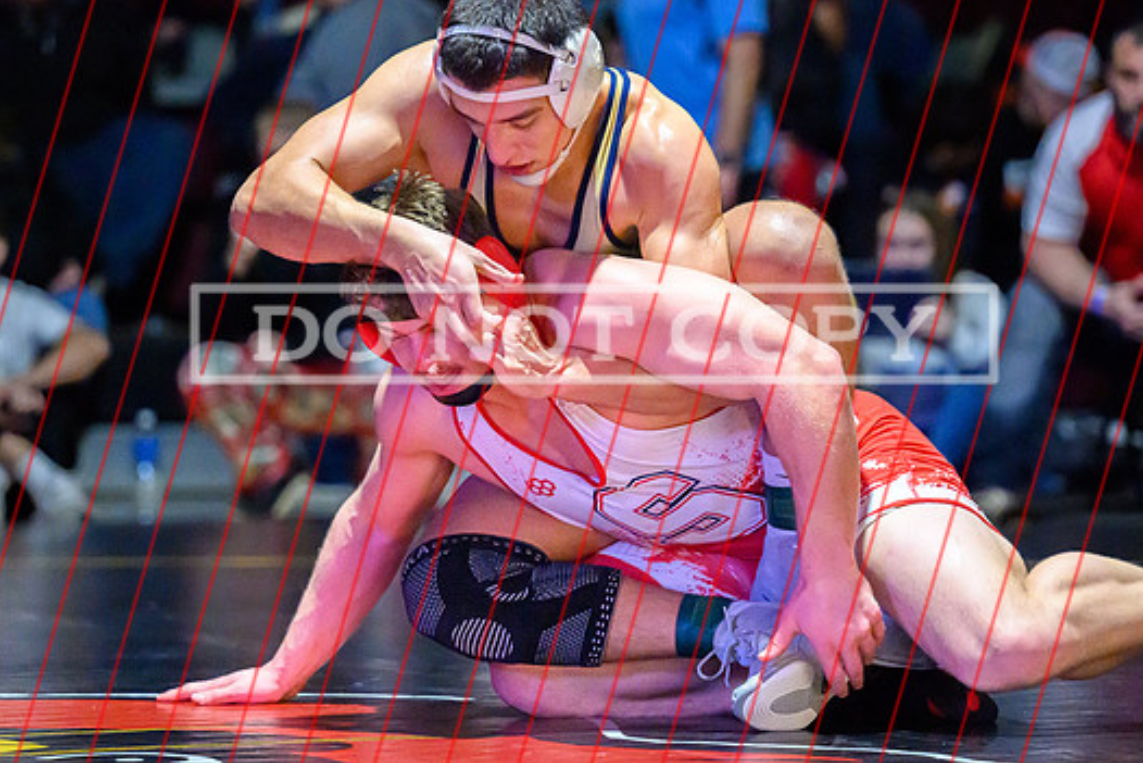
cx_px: 493
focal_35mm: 207
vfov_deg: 6.6
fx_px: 6574
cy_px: 375
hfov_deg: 9.9
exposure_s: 1/640
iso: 16000
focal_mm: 145
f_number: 2.8
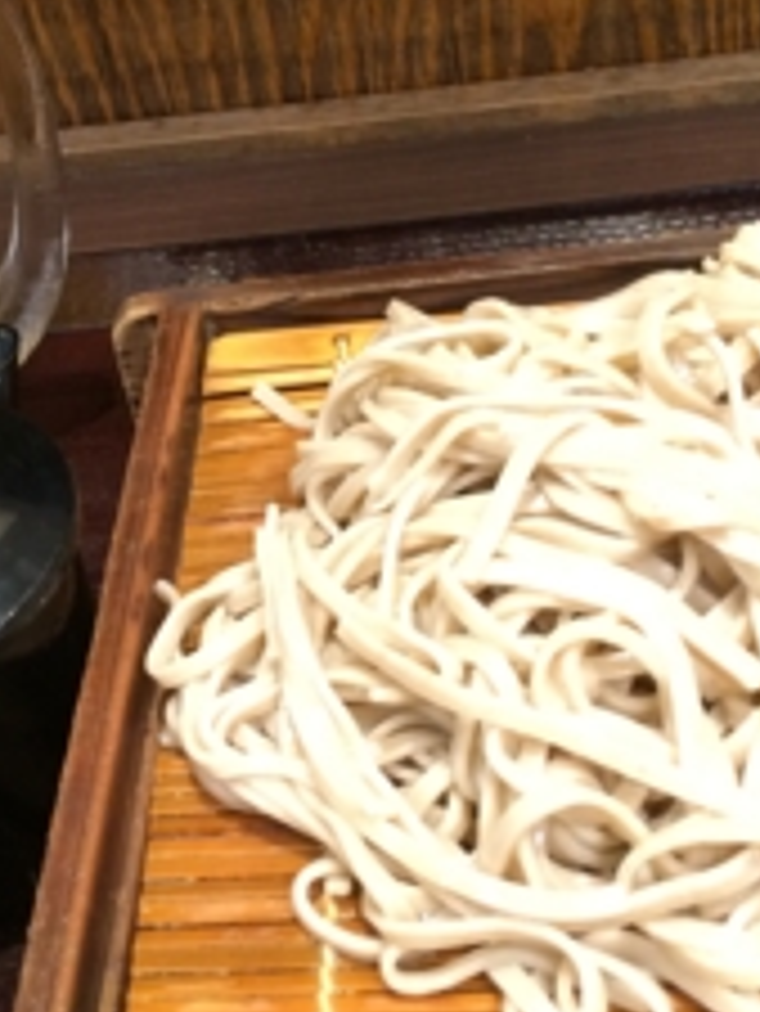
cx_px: 126
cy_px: 459
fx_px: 1696
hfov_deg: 24.7
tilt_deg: -39.8
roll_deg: +20.5
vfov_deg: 33.2
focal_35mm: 58
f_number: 2.2
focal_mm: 4.15
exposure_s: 1/33
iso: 200
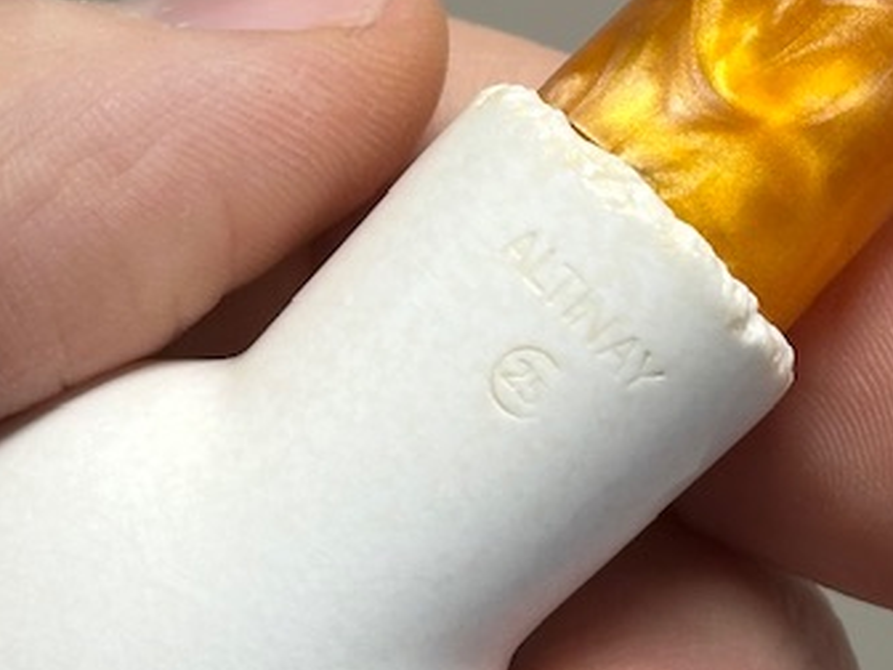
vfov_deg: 8.1
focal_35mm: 183
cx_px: 885
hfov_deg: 10.7
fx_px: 4721
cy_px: -35
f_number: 1.78
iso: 80
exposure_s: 1/121
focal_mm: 6.86
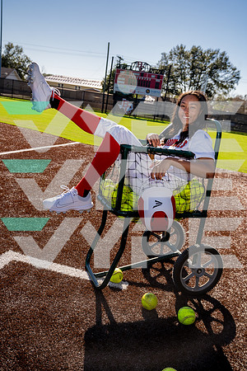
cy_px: 186
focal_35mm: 34
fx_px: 350
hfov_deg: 38.9
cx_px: 124
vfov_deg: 55.8
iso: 100
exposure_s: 1/250
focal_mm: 34
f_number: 6.3
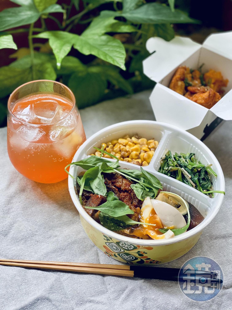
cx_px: 116
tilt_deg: -50.6
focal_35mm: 52
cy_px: 155
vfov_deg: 36.8
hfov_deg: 28.0
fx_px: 465
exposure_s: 1/120
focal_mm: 6
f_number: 2
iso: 160
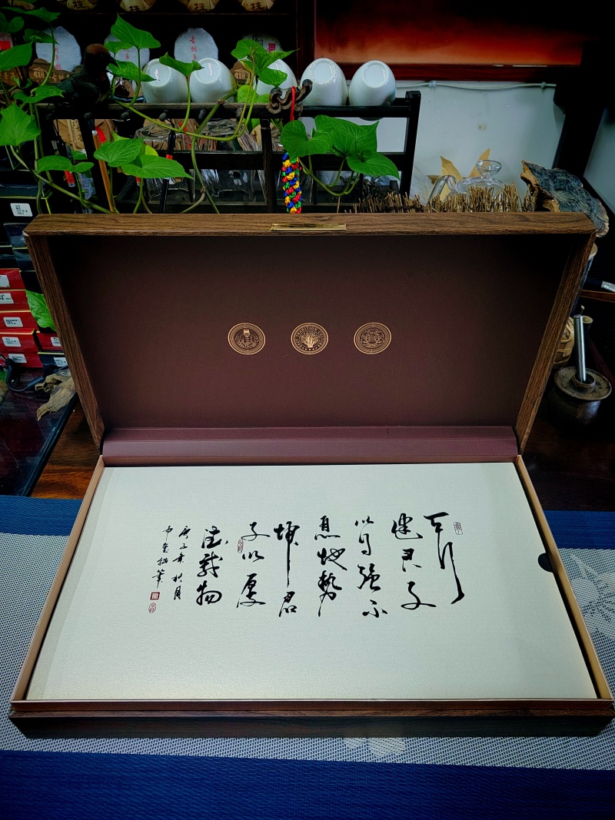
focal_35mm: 23
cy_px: 410
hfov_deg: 58.9
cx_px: 308
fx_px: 545
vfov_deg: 73.9
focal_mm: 5.52
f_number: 1.9
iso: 1338
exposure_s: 1/50
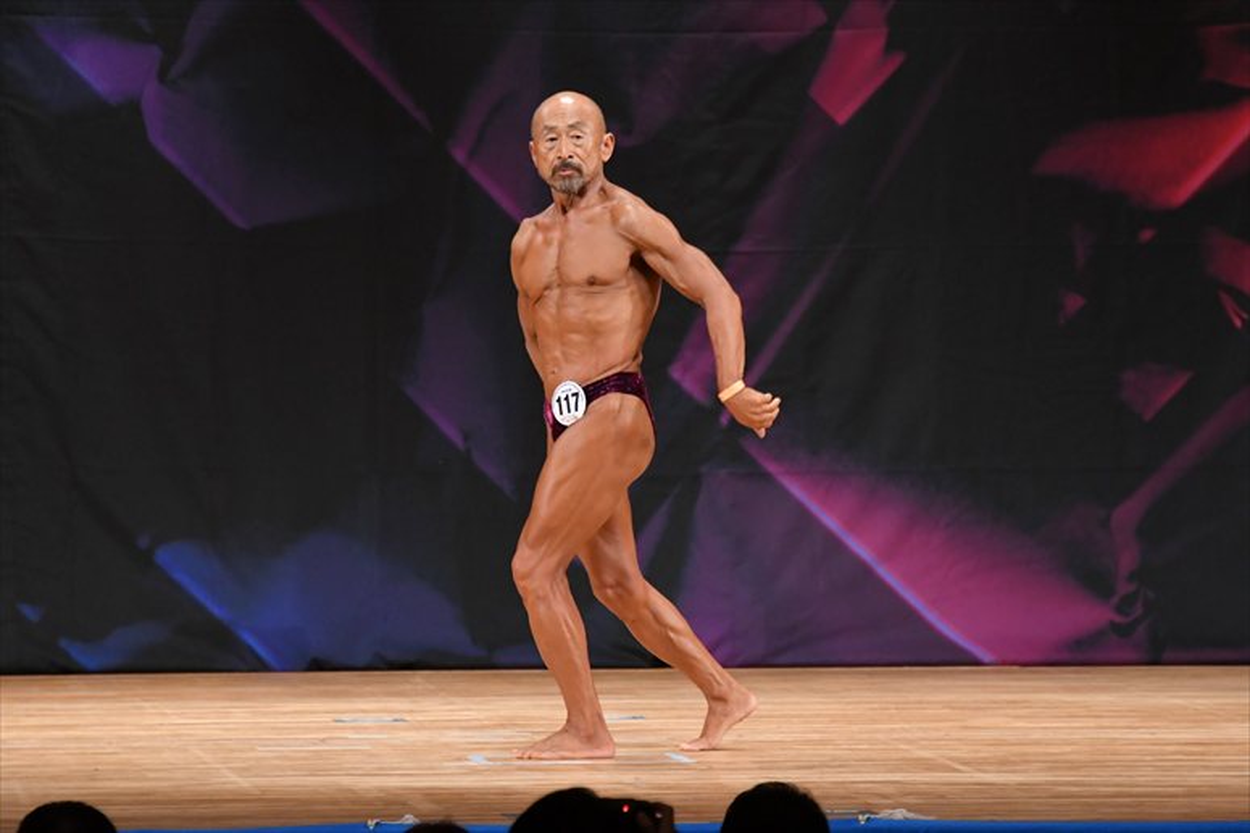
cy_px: 416
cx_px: 625
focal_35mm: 285
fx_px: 9891
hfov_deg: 7.2
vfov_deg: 4.8
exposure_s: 1/400
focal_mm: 190
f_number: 5.6
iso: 3200
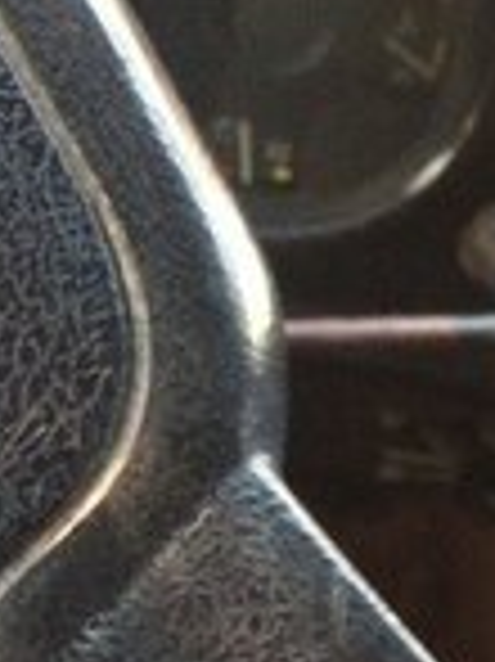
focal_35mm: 98
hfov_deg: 13.9
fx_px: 1871
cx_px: 806
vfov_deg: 18.7
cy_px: 856
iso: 320
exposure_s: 1/33
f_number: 2.2
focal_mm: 4.15
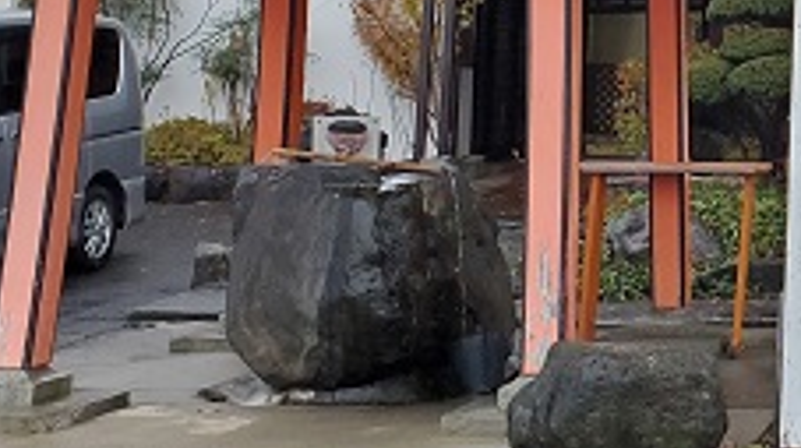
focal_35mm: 90
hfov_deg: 21.8
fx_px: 1909
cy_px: -127
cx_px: 988
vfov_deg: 13.0
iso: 250
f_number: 2.4
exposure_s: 1/70
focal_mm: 4.3
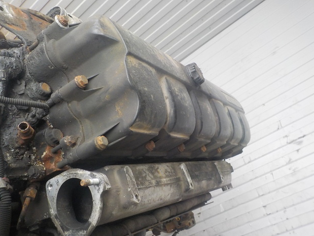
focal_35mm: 31
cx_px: 157
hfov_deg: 58.3
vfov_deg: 45.5
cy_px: 121
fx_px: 281
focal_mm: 4.1
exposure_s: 1/25
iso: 400
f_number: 3.3
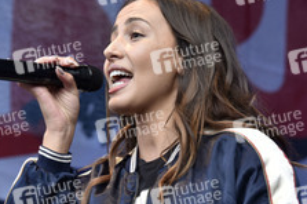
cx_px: 149
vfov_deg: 4.7
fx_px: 2495
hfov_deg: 7.0
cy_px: 161
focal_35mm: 293
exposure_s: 1/160
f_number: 7.1
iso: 400
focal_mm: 145
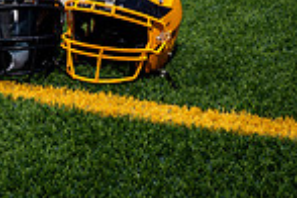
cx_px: 48
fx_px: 858
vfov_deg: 11.4
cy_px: -236
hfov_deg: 19.4
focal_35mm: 104
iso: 125
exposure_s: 1/250
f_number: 8
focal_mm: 34
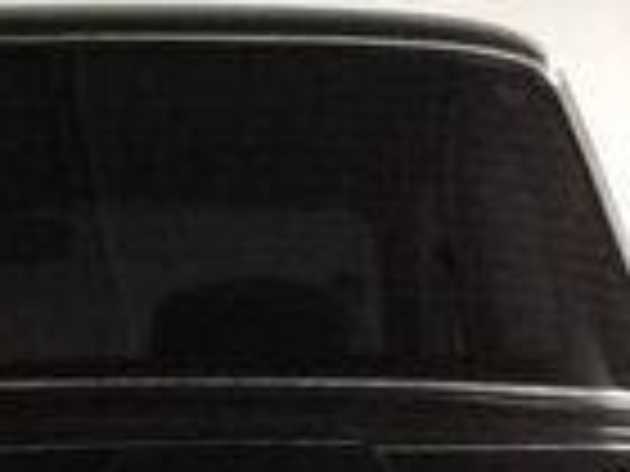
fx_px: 2657
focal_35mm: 146
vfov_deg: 9.7
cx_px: -9
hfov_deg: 13.3
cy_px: 816
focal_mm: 3.3
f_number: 2.2
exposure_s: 1/17
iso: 320
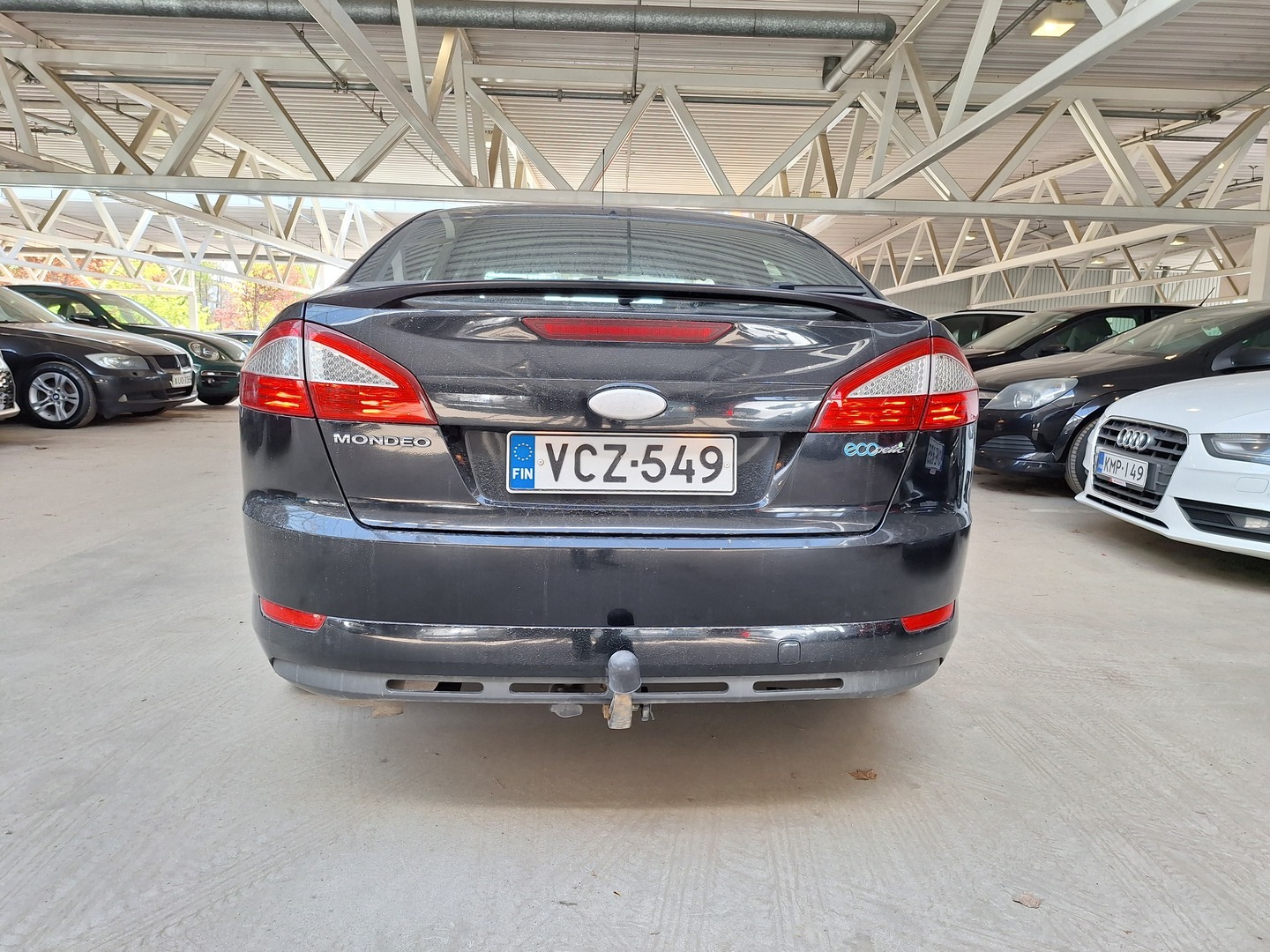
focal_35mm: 23
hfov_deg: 73.9
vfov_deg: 58.9
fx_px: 844
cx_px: 635
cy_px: 476
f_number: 1.8
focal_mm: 5.54
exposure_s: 1/173
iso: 40
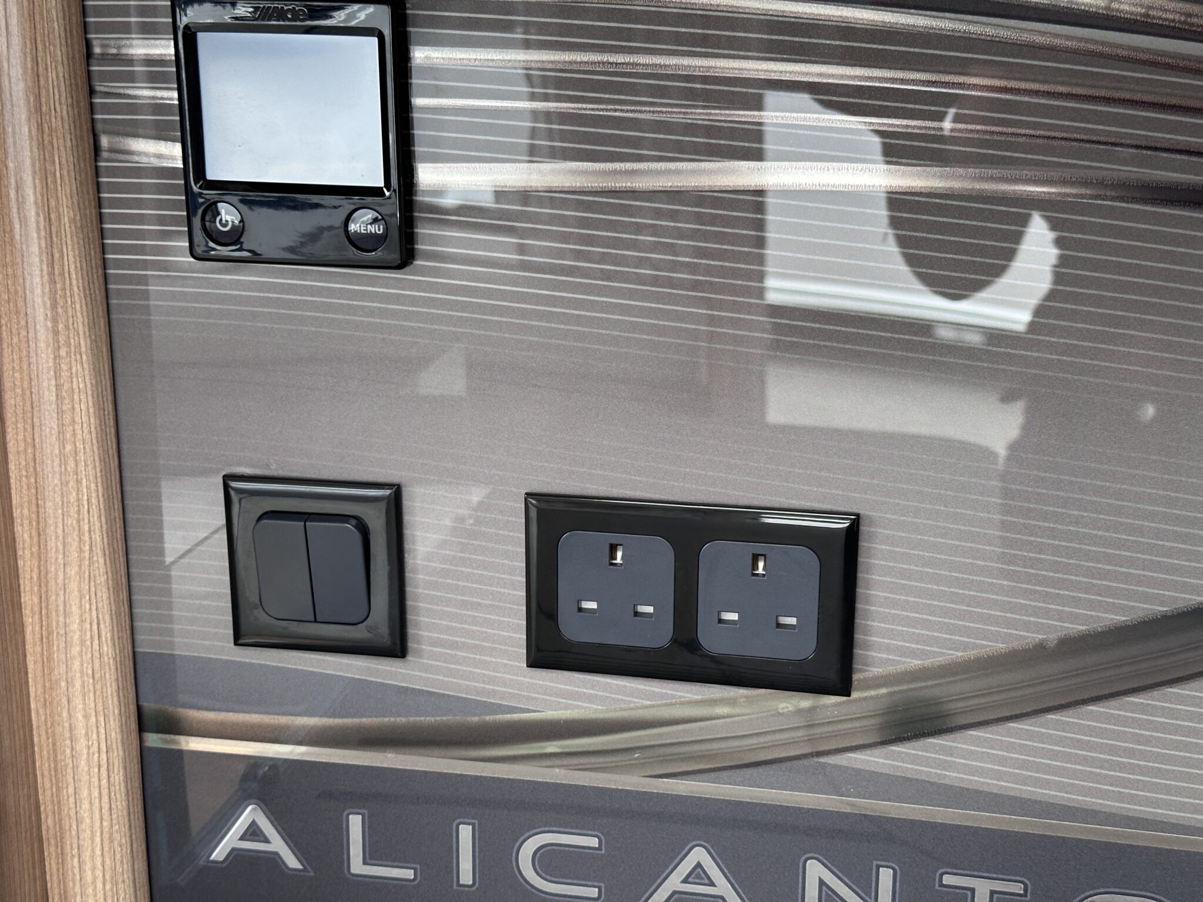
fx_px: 1668
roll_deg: -1.5
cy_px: 451
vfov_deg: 30.3
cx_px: 602
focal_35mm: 48
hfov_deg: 39.7
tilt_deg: -15.3
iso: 80
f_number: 1.78
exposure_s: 1/108
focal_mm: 6.86
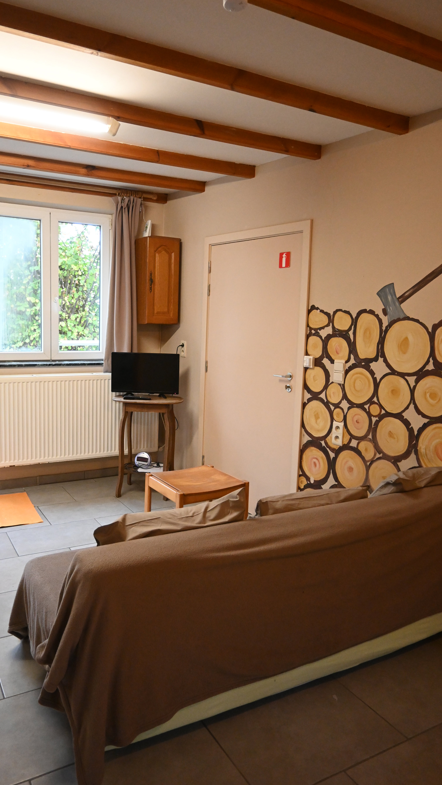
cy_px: 389
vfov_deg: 71.9
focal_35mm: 26
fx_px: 542
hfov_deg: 44.2
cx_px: 183
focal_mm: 16
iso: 2800
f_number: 3.5
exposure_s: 1/125
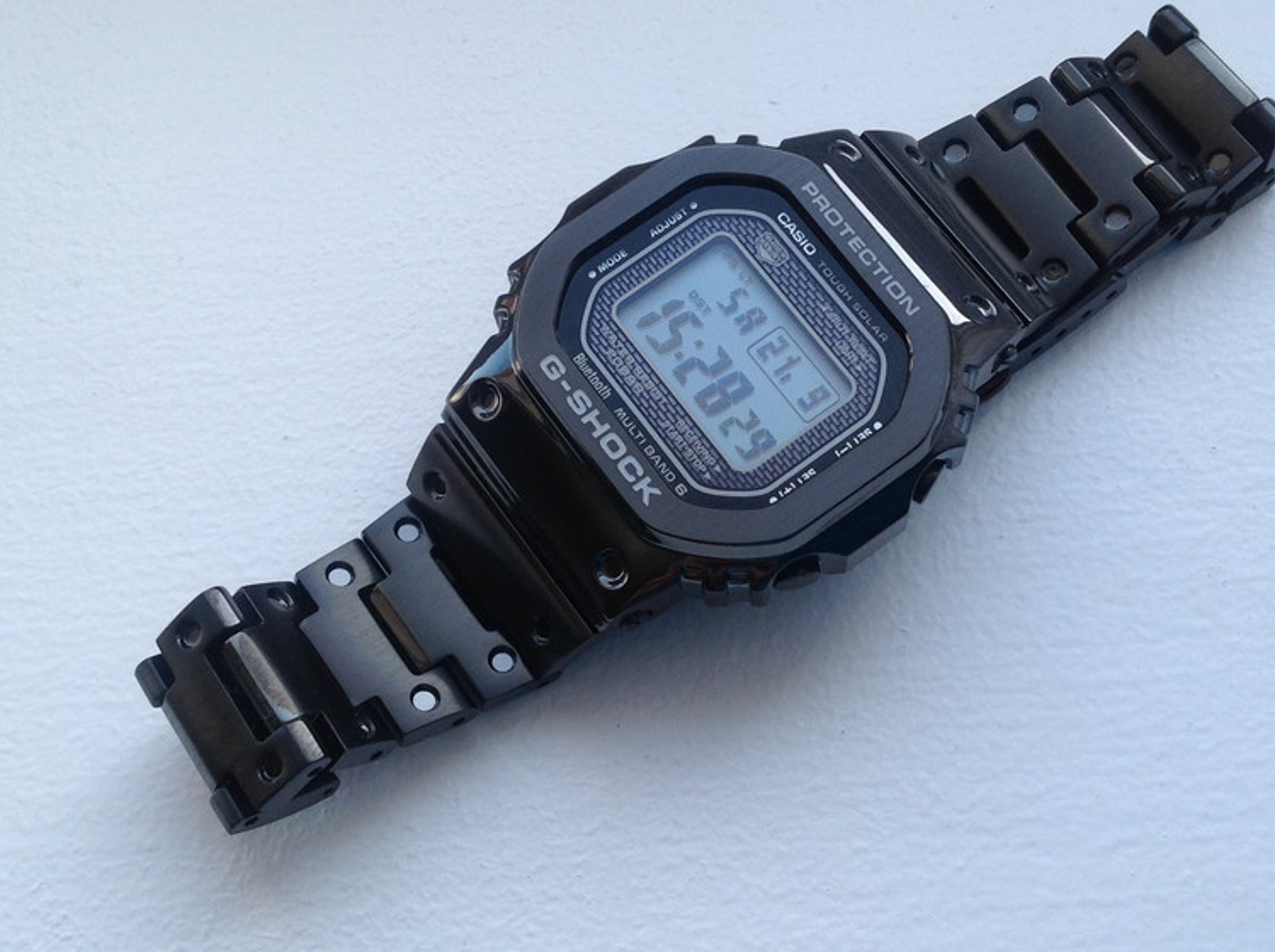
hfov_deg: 38.2
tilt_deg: -66.9
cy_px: 474
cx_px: 706
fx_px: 1839
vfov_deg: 29.0
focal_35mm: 50
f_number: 2.4
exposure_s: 1/150
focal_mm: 4.28
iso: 50
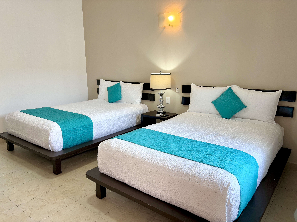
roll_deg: +1.0
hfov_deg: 67.3
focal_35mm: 26
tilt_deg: -12.1
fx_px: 223
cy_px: 111
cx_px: 148
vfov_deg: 53.1
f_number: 1.6
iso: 64
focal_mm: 5.96
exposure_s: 1/120
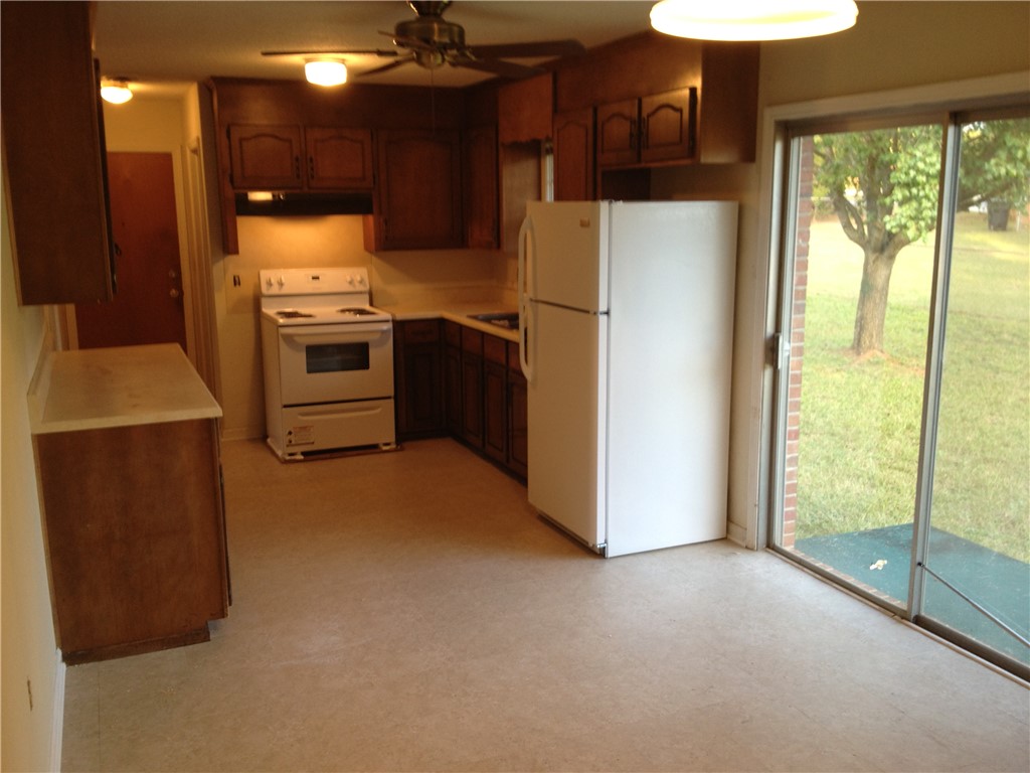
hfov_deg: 52.6
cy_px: 386
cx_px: 515
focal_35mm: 35
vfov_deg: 40.7
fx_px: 1041
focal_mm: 4.28
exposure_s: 1/20
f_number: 2.4
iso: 50
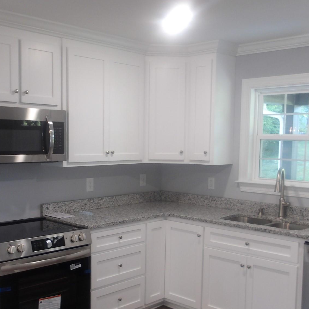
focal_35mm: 43
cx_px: 153
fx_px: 434
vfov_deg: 38.9
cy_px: 191
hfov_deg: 39.2
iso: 192
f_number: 3
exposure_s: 1/30
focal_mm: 4.9
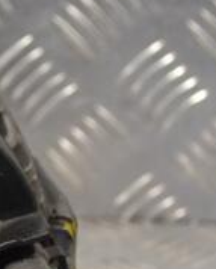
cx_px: -202
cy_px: 254
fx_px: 1738
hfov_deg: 6.9
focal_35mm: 218
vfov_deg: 8.8
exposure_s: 1/250
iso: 3200
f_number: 8
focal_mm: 46
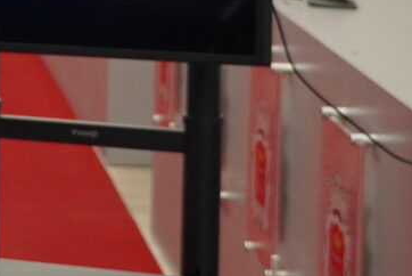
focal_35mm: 210
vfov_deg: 6.4
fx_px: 2407
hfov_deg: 9.2
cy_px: -174
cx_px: -387
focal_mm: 33
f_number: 4.5
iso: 1000
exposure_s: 1/160
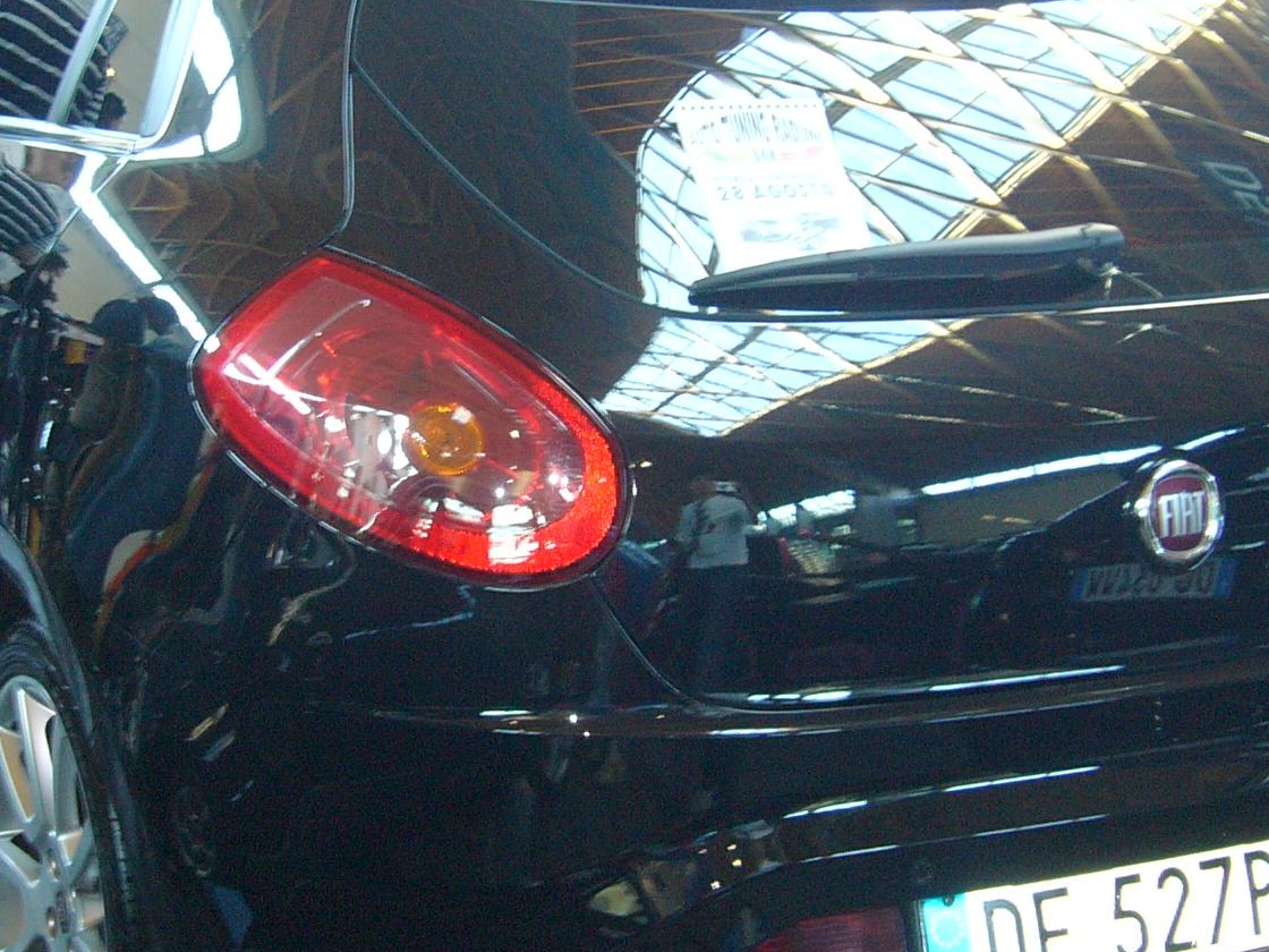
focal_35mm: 72
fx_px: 2639
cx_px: 562
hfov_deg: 27.0
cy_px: 402
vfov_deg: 20.4
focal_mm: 5.8
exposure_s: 1/8
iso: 100
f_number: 2.8
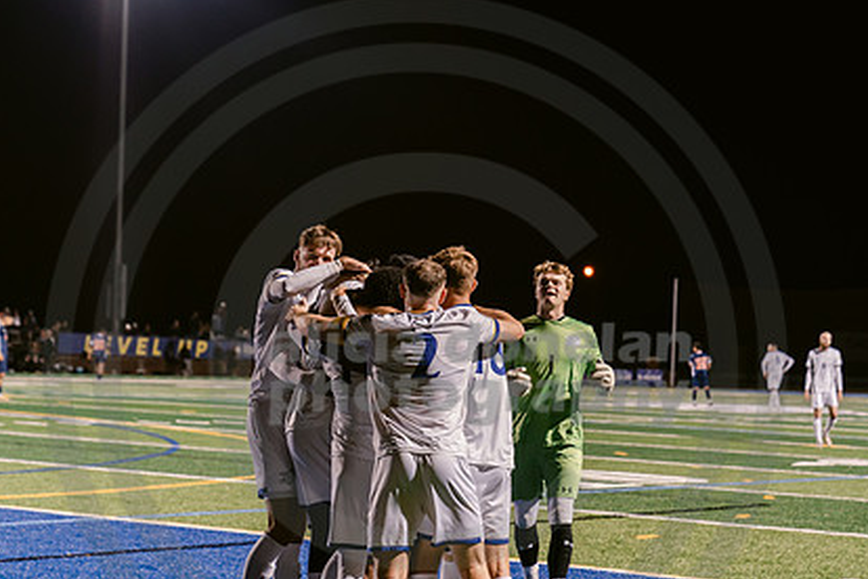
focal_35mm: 98
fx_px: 2363
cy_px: 366
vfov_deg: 13.9
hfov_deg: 20.8
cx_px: 415
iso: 2500
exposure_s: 1/250
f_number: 3.2
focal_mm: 70
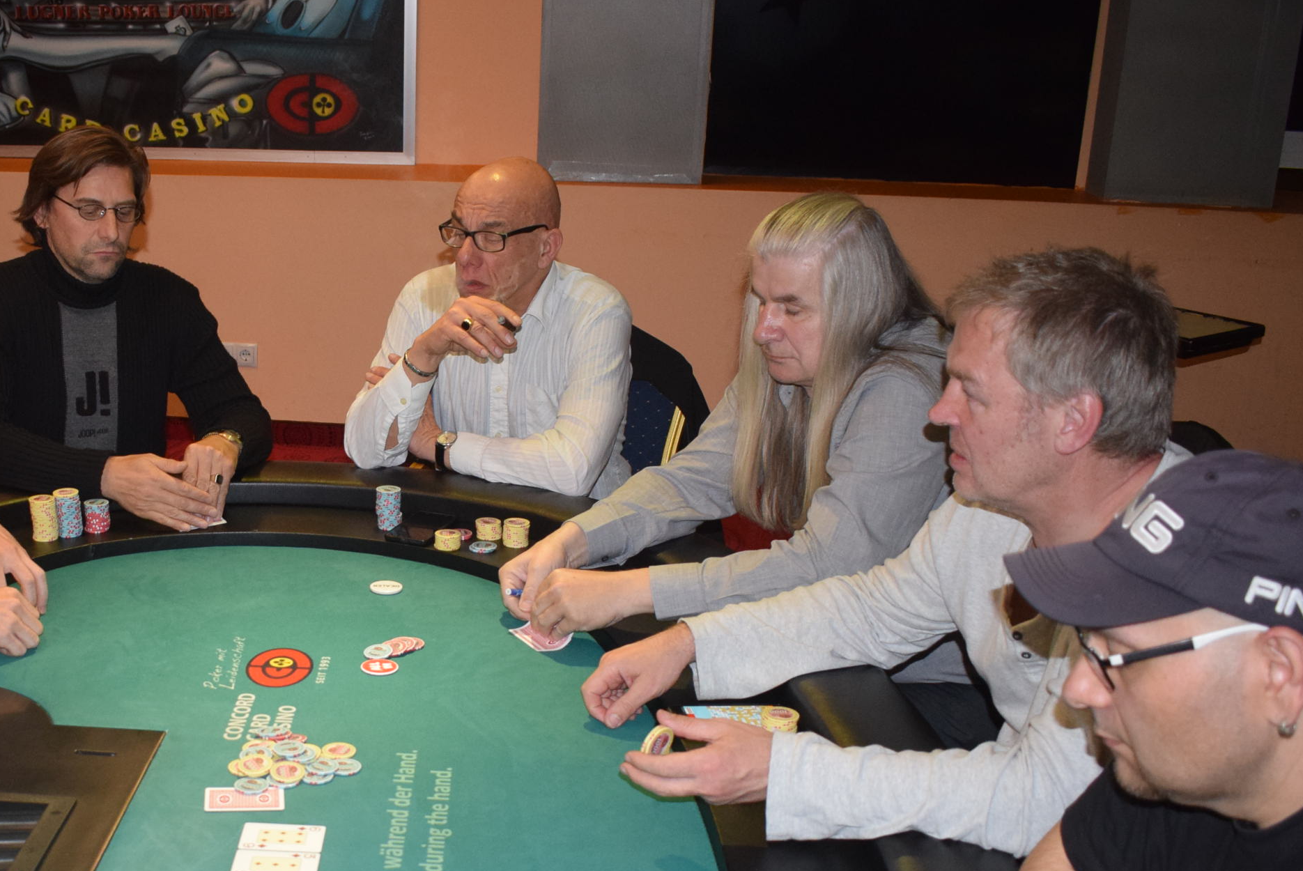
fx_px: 1739
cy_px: 606
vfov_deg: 27.9
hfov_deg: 40.1
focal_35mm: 48
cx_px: 344
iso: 1600
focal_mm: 20
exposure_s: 1/60
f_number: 3.5
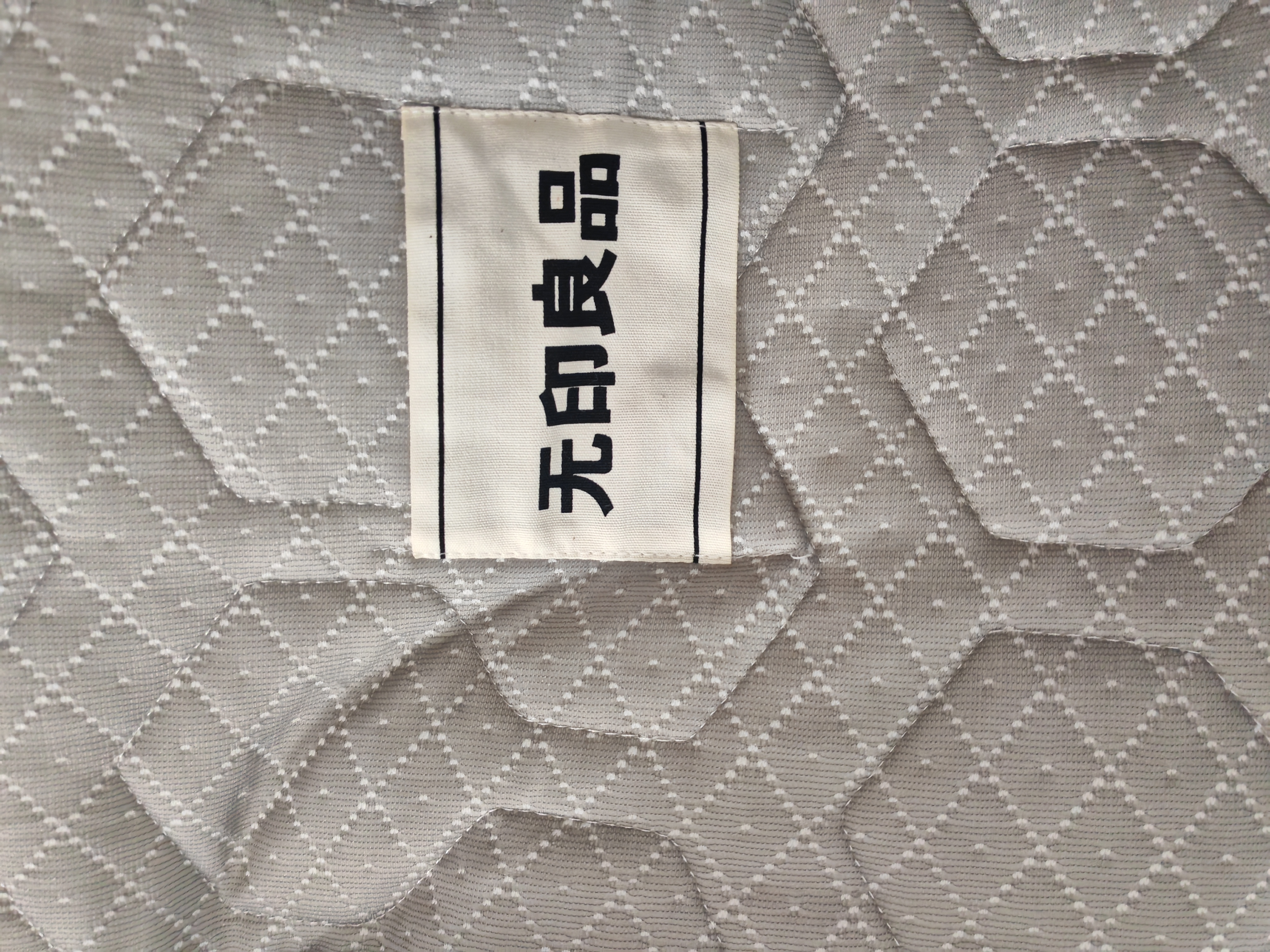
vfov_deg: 51.4
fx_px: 991
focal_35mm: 27
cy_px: 476
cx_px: 635
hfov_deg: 65.3
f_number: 1.95
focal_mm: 5.52
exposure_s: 1/33
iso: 1600
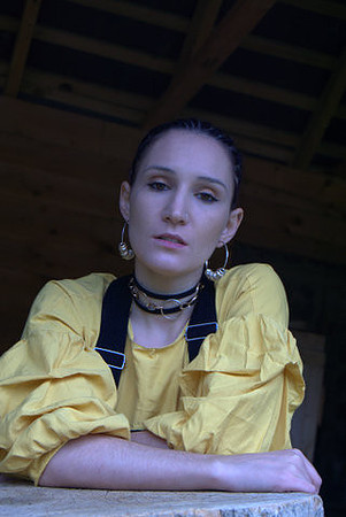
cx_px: 173
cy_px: 258
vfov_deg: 27.0
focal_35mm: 75
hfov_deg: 18.2
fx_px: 1079
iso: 100
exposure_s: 1/80
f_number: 6.3
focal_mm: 50
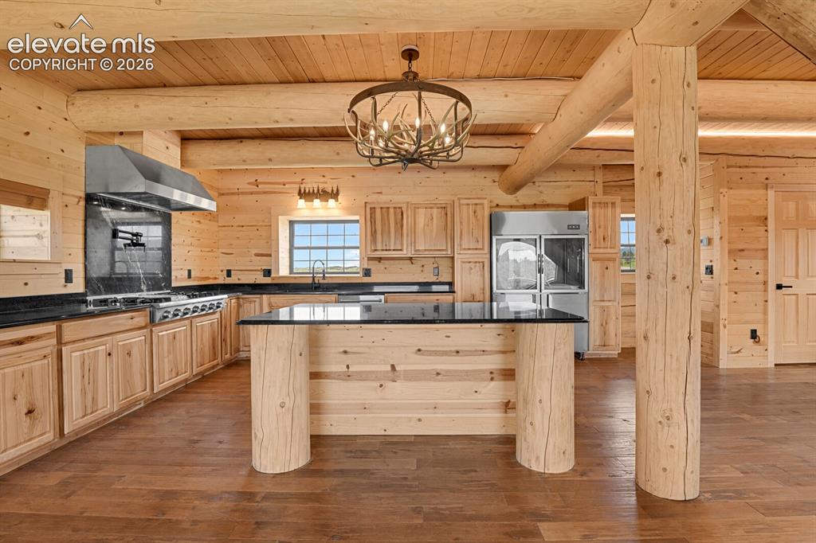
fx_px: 385
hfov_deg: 93.3
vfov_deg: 70.4
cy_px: 272
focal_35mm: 17
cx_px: 408
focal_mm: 17
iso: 250
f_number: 8
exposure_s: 1
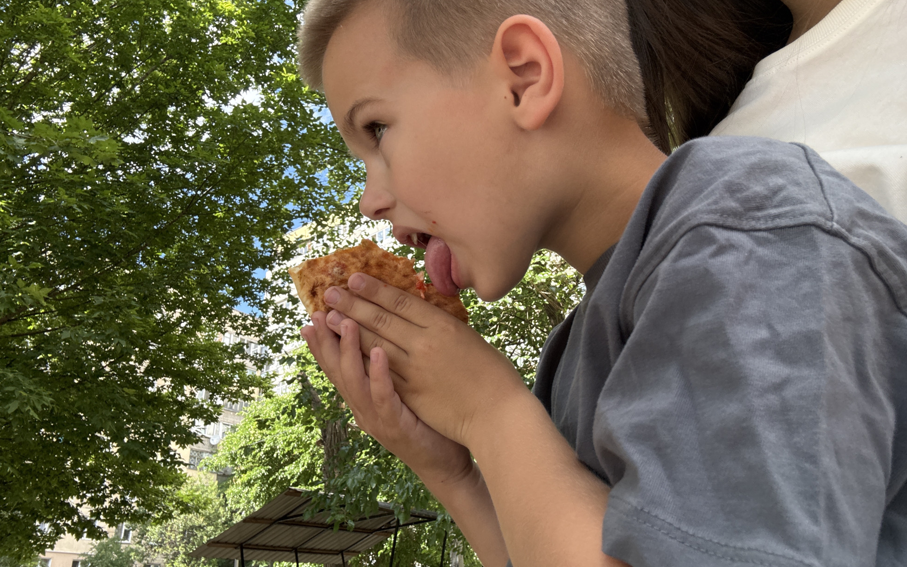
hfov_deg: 72.5
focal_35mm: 25
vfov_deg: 49.2
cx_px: 447
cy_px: 259
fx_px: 618
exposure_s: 1/244
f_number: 1.9
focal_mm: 2.69
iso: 40
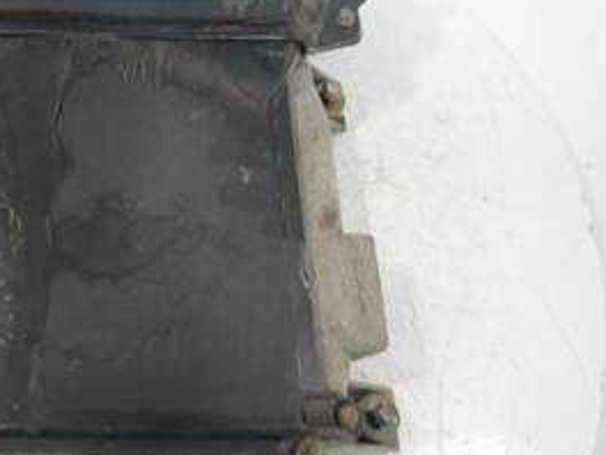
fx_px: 893
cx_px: 83
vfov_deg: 28.4
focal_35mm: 51
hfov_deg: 35.7
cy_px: 147
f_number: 3.5
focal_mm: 14
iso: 640
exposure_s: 1/60
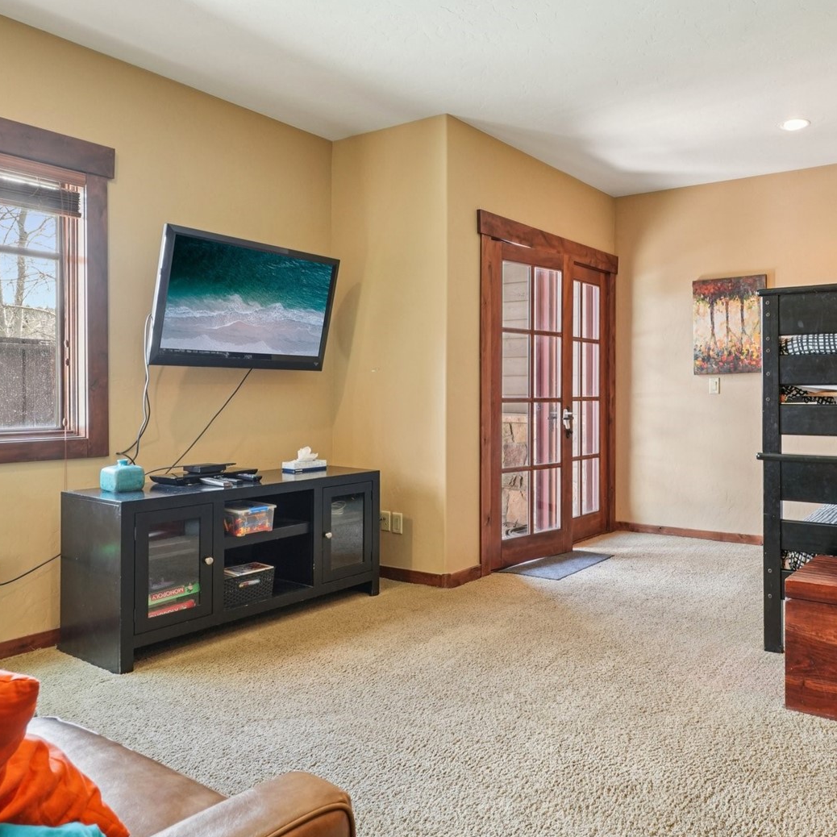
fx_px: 684
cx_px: 571
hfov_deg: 61.1
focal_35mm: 25
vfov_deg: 62.9
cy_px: 390
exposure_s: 1/10
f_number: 8
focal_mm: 12
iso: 500
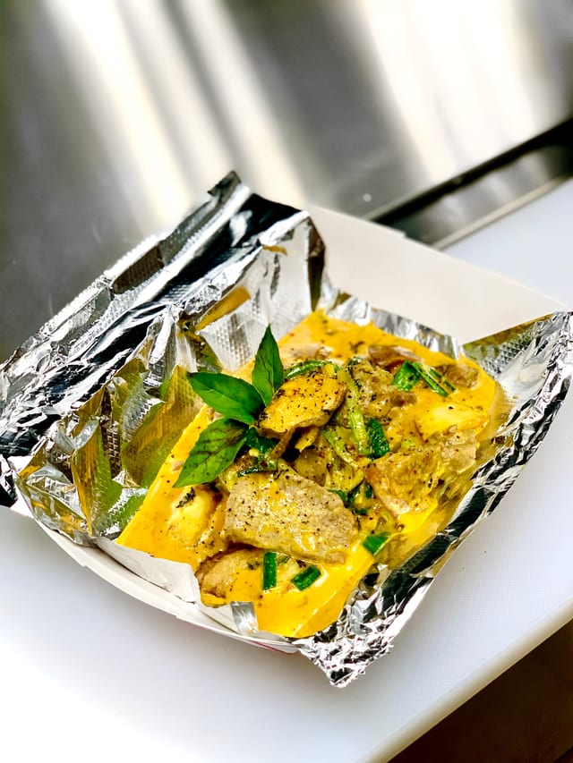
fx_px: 1147
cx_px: 286
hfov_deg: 28.0
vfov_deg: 36.8
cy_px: 382
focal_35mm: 52
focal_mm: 6
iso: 125
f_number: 2.4
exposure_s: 1/116
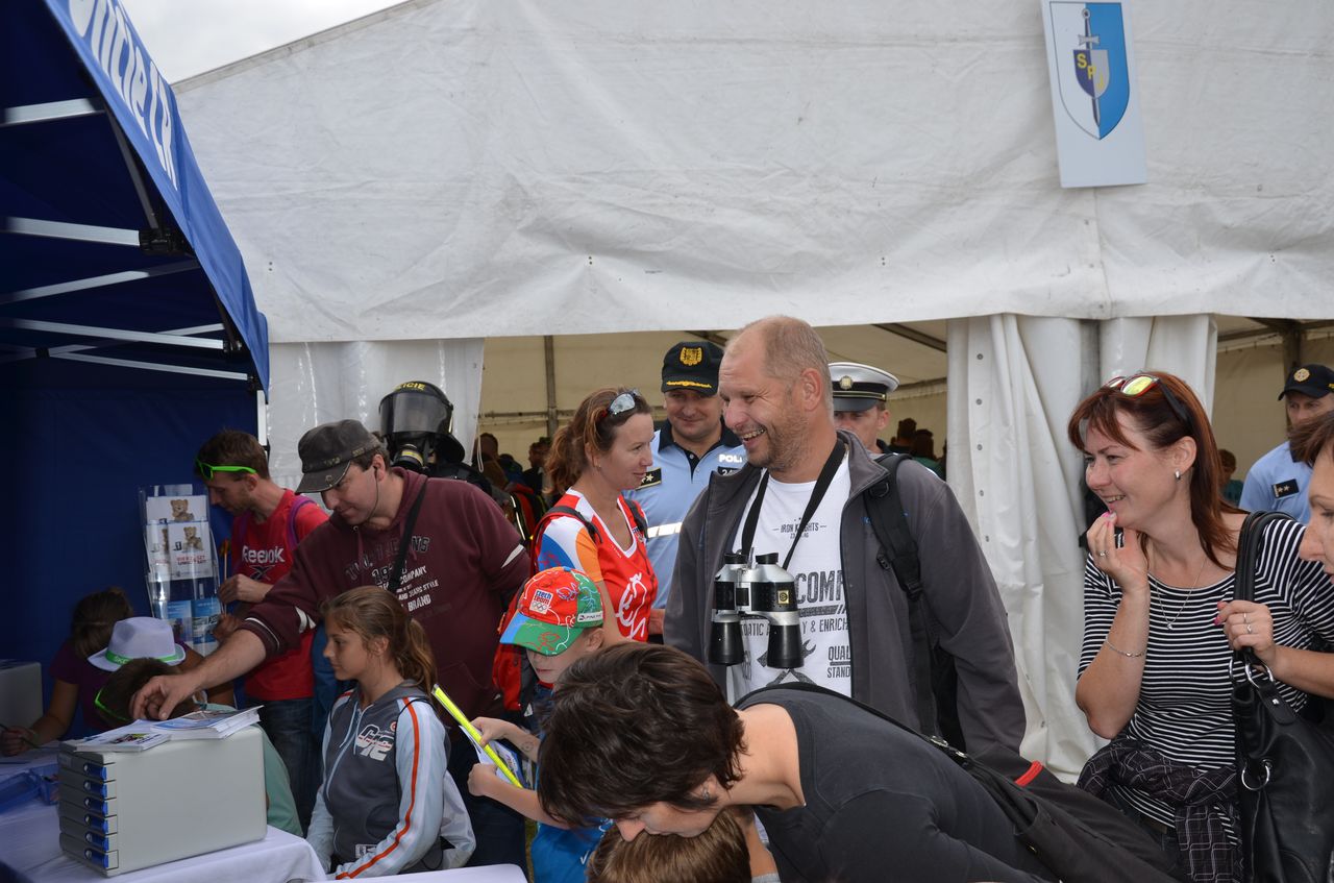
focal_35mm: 36
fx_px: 1331
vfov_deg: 36.7
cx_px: 667
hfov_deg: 53.2
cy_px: 442
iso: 100
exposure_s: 1/250
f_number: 6.3
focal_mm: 24
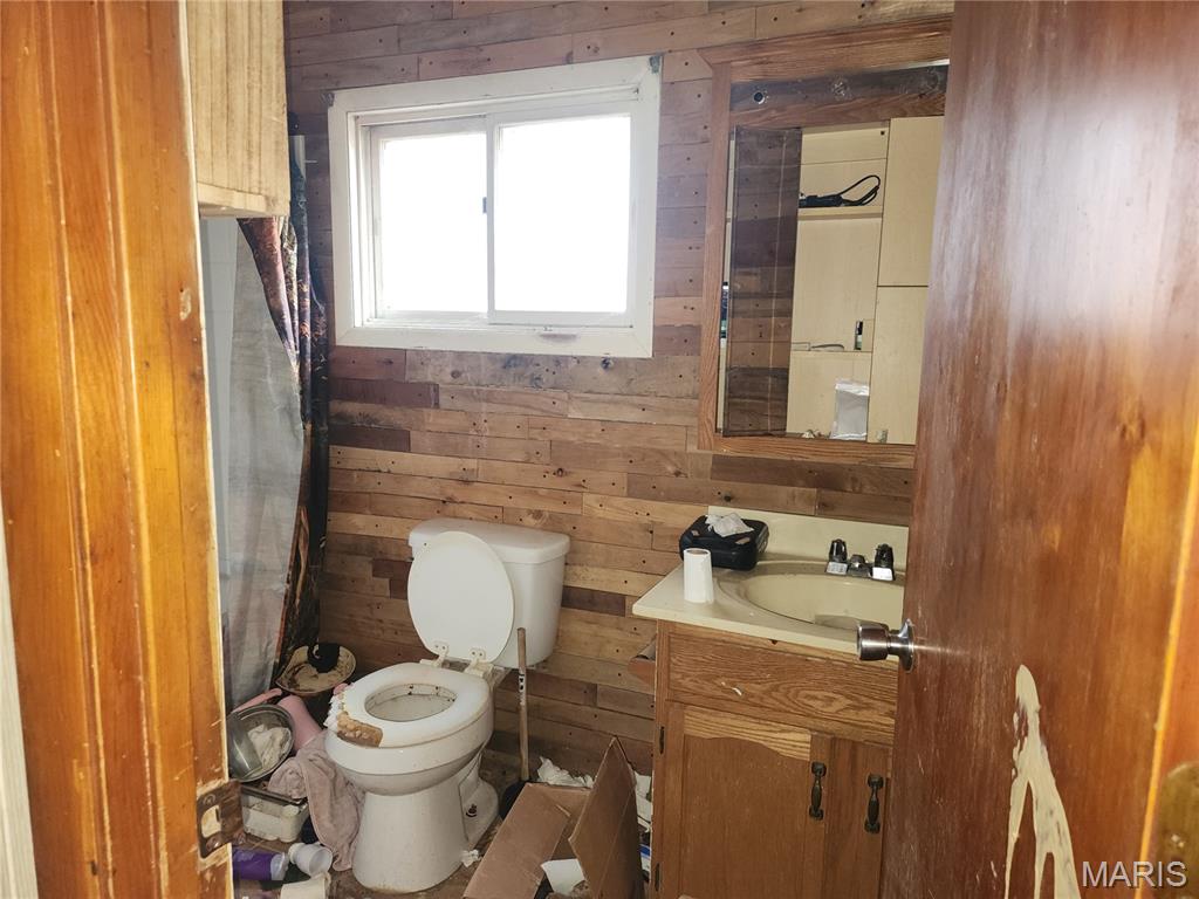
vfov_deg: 58.9
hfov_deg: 73.9
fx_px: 797
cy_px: 450
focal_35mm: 23
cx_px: 600
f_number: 1.8
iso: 125
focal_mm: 6.4
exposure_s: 1/15
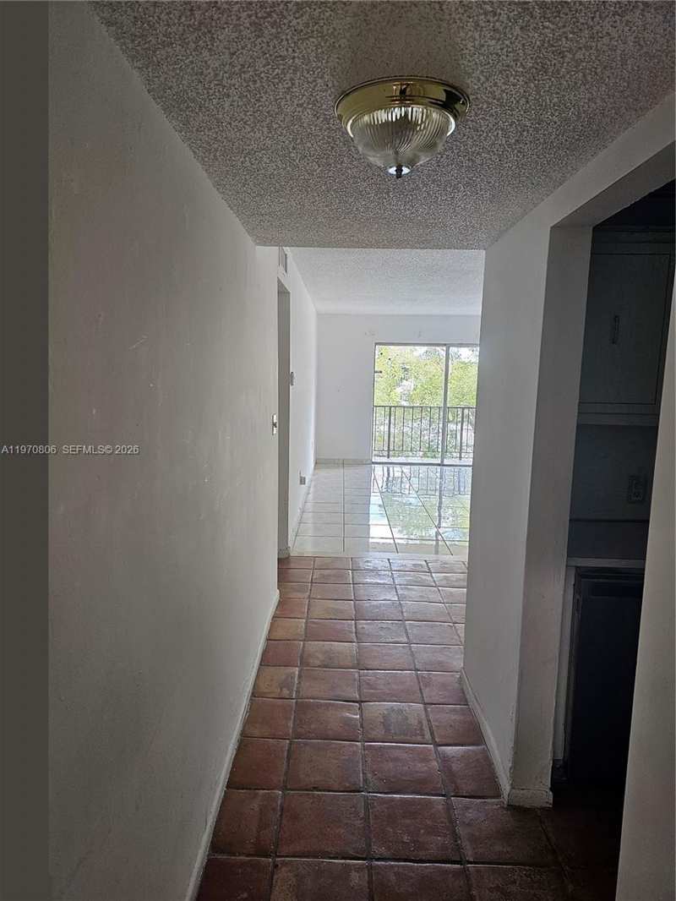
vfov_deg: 73.9
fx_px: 599
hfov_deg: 58.9
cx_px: 338
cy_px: 450
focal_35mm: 23
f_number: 1.7
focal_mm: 6.3
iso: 200
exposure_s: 1/120
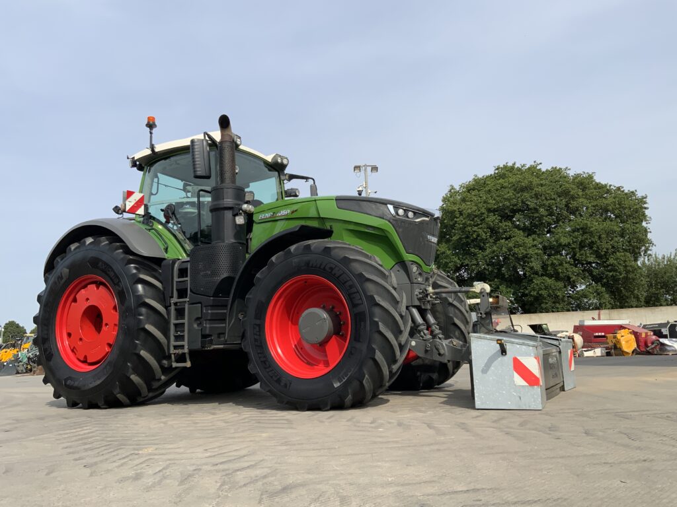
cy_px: 254
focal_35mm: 29
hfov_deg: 61.7
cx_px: 338
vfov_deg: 48.2
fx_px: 567
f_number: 1.8
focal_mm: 3
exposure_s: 1/1984
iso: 20
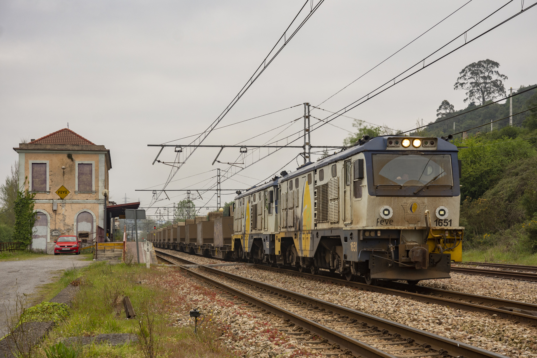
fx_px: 984
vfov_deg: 20.6
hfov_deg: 30.5
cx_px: 268
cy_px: 179
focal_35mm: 66
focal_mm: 44
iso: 400
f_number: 5.6
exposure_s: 1/400
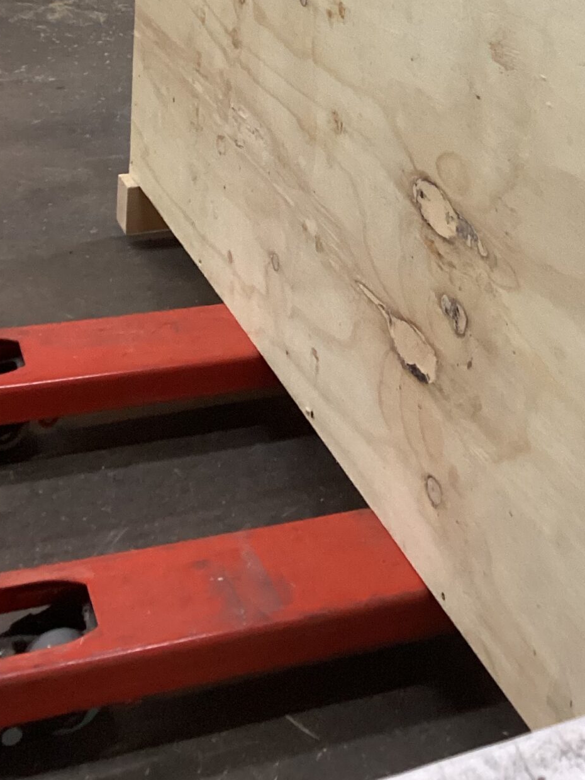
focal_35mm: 64
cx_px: 494
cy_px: -3
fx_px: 1442
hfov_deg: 22.5
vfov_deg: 28.4
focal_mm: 3.3
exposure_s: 1/40
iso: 250
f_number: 2.4
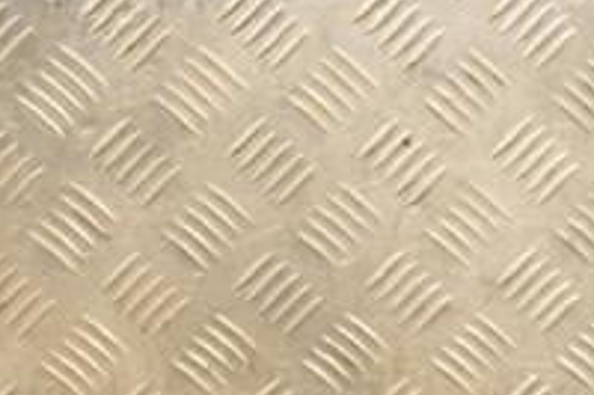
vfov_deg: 7.2
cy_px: 538
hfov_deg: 10.7
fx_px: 3116
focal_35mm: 189
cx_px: 695
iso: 800
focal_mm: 42
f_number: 4.8
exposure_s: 1/160
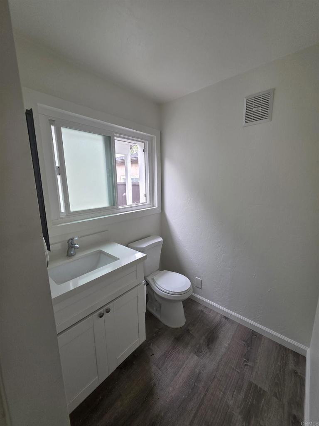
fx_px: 160
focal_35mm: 13
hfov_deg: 89.9
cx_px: 160
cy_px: 213
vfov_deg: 106.2
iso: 80
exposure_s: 1/120
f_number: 1.9
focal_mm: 2.2
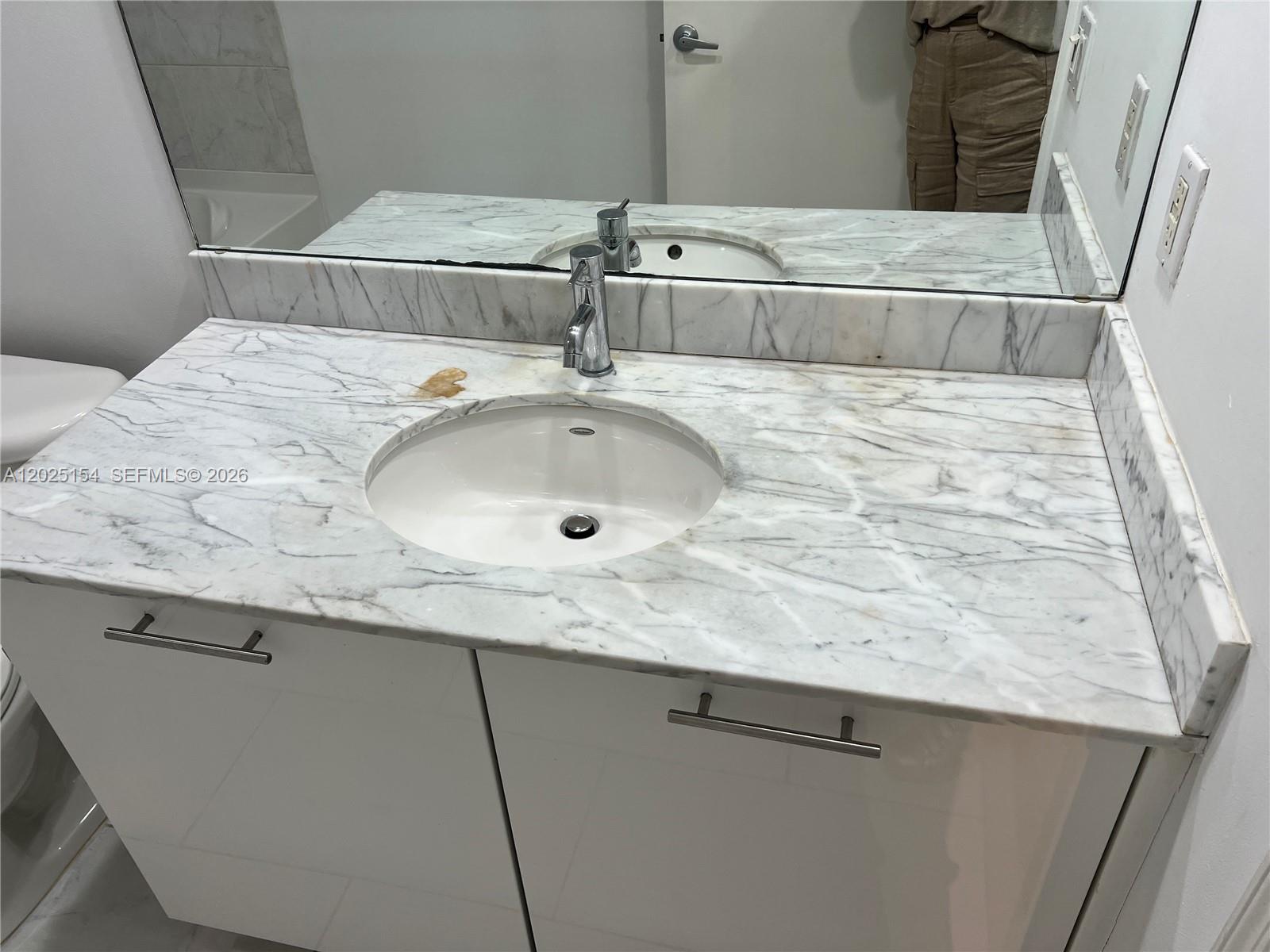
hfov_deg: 67.3
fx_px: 954
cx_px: 635
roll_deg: +3.8
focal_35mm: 26
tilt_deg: -36.8
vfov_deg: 53.1
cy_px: 476
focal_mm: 5.7
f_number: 1.5
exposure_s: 1/120
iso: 50
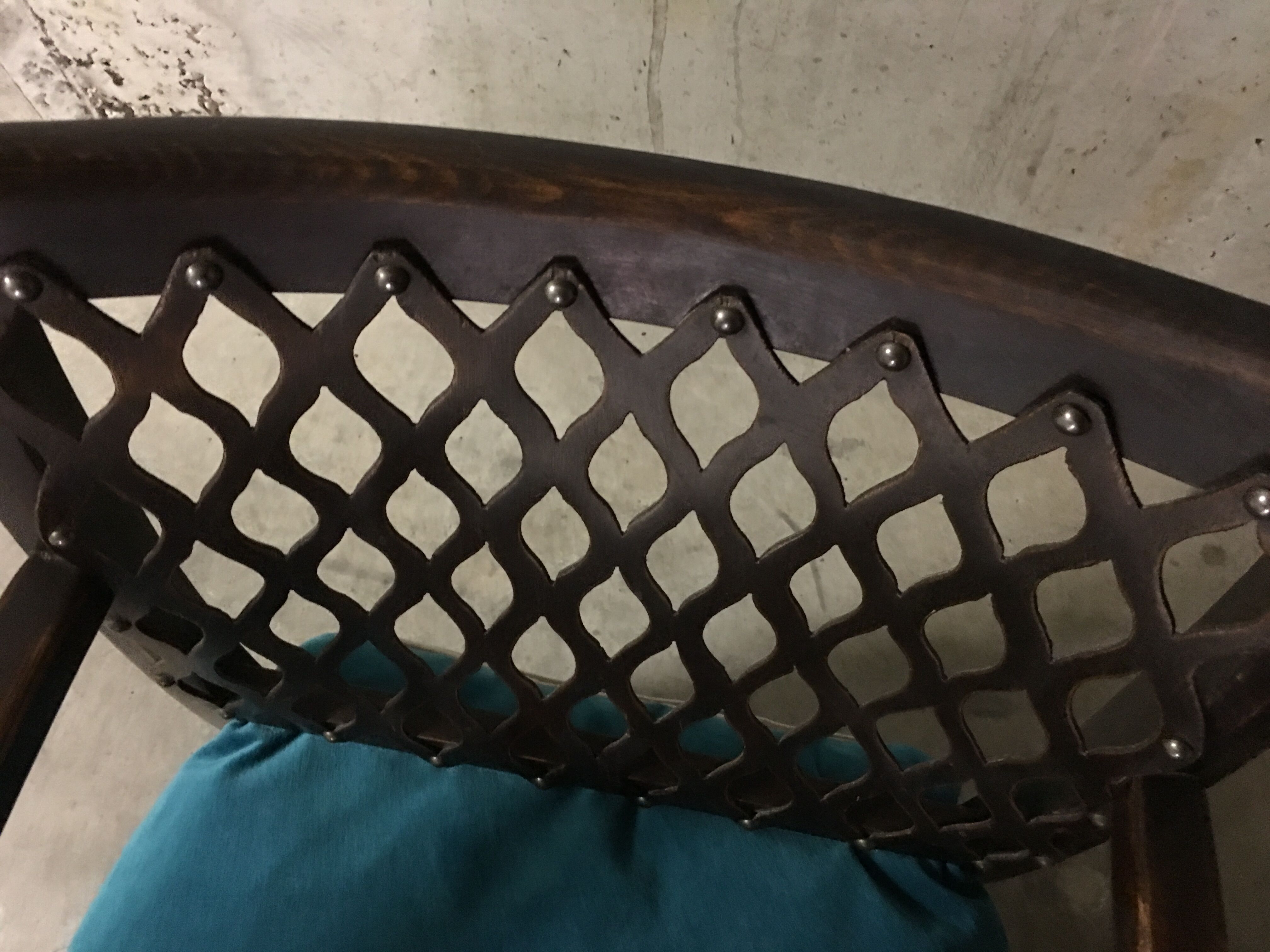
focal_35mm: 29
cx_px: 635
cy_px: 476
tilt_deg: -68.9
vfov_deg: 48.2
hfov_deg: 61.7
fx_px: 1064
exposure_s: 1/4
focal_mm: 4.15
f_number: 2.2
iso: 160
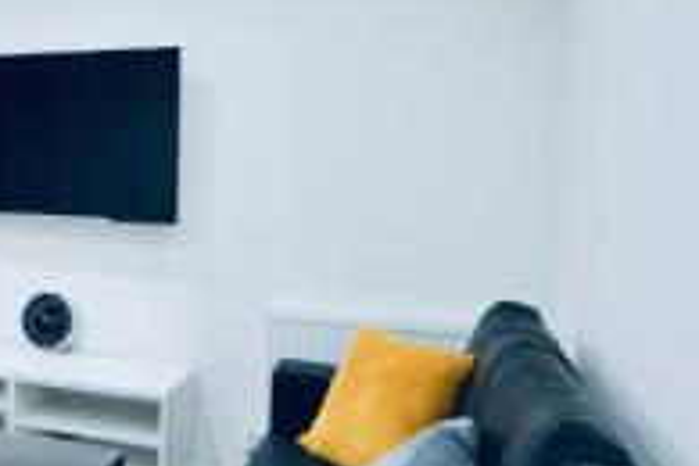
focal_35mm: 40
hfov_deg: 43.8
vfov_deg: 33.1
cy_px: 181
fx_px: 781
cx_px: 65
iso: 500
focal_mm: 11
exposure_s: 1/60
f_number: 4.2
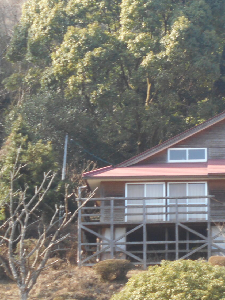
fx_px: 1361
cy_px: 108
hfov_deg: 9.4
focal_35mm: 157
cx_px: 235
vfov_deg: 12.6
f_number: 6.3
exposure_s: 1/125
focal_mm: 15.4
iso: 160
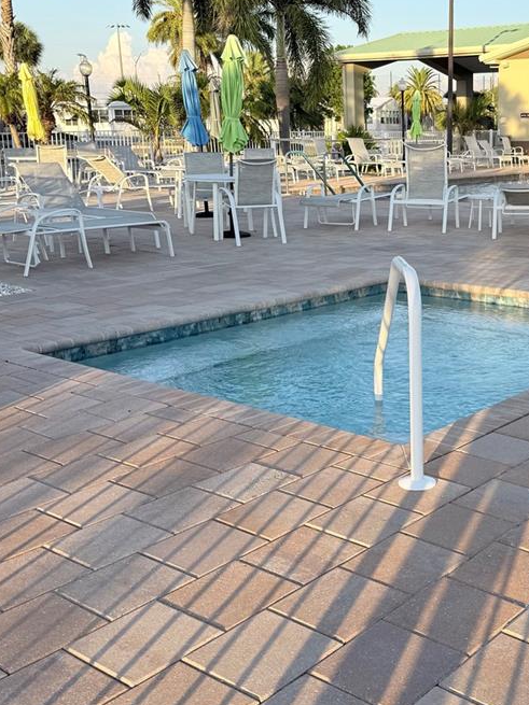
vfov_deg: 42.9
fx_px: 897
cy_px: 375
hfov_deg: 31.8
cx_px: 444
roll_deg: -0.9
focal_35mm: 44
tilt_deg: -15.8
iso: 80
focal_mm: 6.76
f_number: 1.78
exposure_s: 1/1553
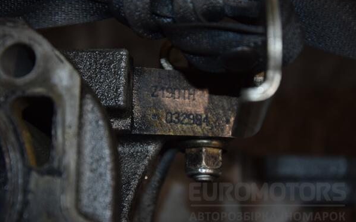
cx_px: 178
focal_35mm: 116
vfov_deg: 11.3
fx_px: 1120
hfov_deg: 18.1
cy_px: 112
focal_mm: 75
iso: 800
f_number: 5.3
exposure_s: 1/60
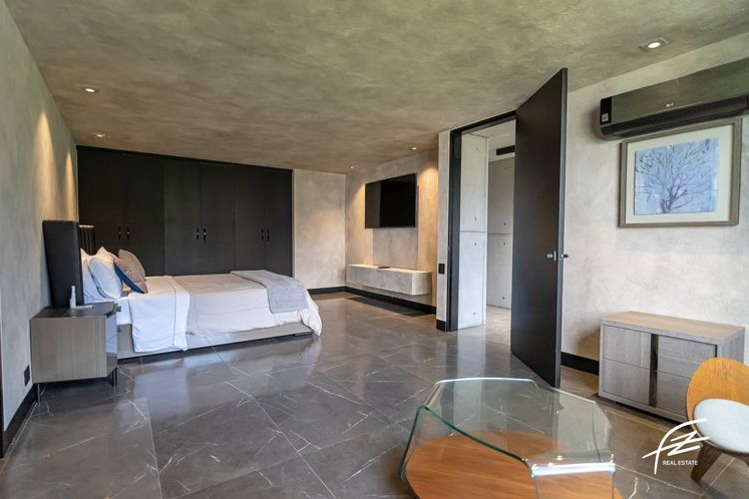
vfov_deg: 70.4
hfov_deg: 93.3
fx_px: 354
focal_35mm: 17
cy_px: 250
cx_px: 374
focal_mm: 16
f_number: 1.8
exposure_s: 1/1600
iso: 4000
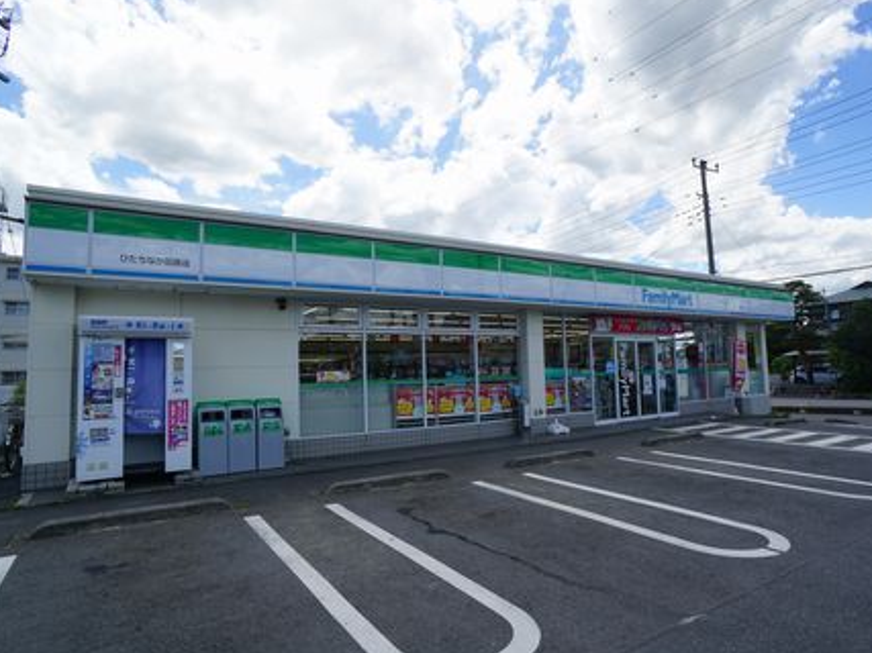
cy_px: 328
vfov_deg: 51.3
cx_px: 466
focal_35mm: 27
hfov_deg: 65.3
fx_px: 680
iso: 100
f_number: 11
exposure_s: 1/100
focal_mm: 16
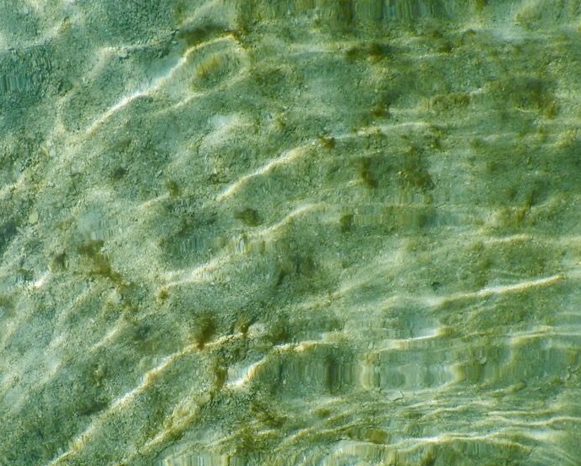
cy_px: 353
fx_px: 843
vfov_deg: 30.3
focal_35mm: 49
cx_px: 201
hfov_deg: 37.7
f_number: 8.2
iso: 125
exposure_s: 1/400
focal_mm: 4.3
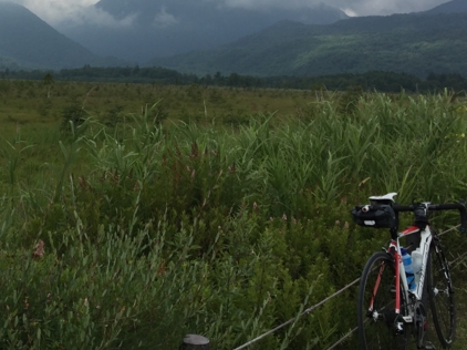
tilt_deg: +1.8
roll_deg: -3.0
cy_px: 51
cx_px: 76
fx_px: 742
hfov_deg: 33.7
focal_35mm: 55
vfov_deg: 25.9
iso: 32
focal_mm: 4.15
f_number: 2.2
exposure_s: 1/1980
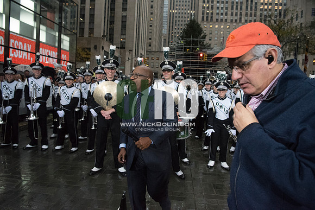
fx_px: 210
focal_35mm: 24
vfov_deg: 53.2
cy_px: 105
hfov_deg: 73.7
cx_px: 158
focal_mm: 24
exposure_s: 1/2500
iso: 10000
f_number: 4
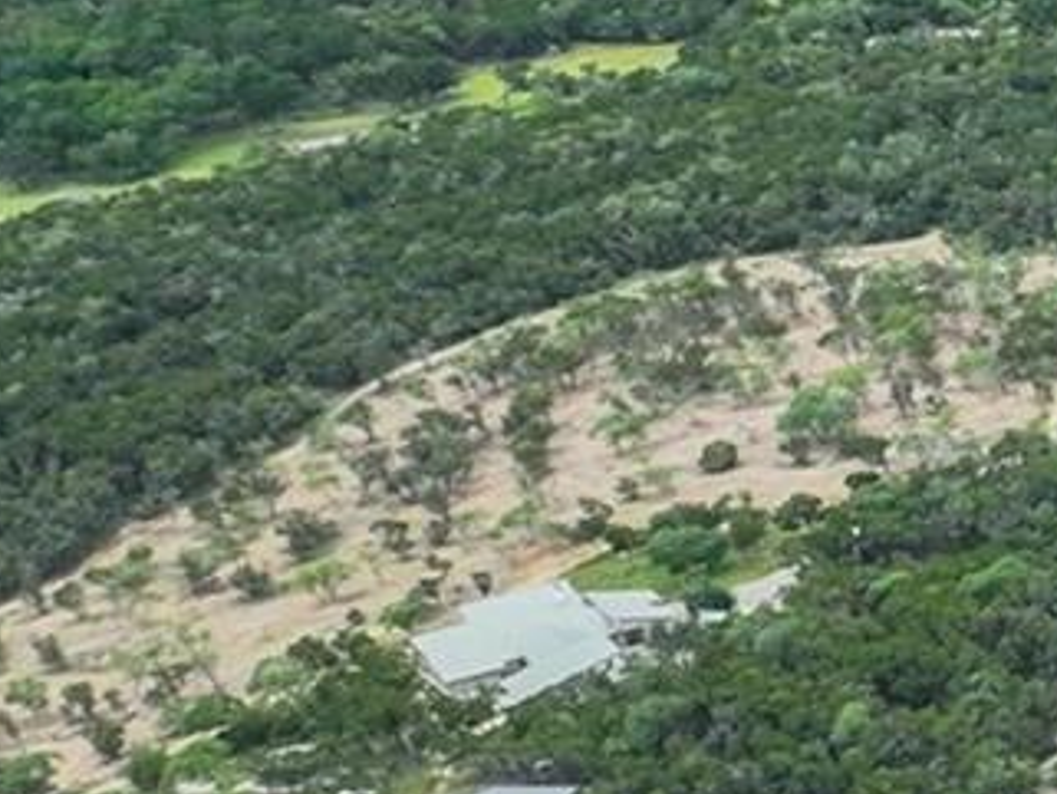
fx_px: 4674
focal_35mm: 153
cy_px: 573
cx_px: 3056
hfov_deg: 10.0
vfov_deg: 9.7
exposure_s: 1/1000
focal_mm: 12.29
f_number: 2.8
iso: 200
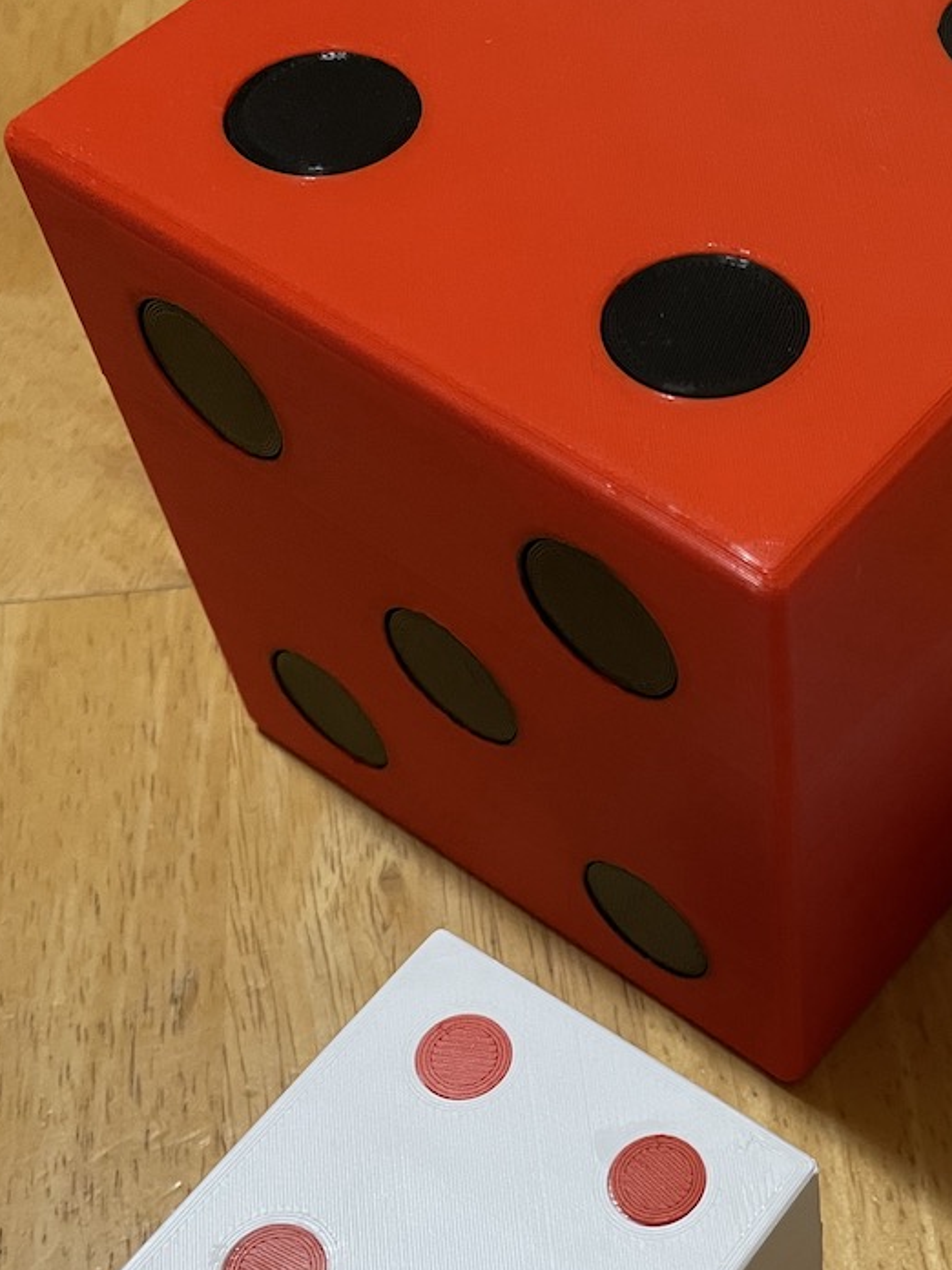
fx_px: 1870
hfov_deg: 27.4
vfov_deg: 36.7
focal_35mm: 51
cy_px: 930
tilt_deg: -59.5
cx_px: 879
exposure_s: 1/60
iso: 200
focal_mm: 4.2
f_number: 1.6
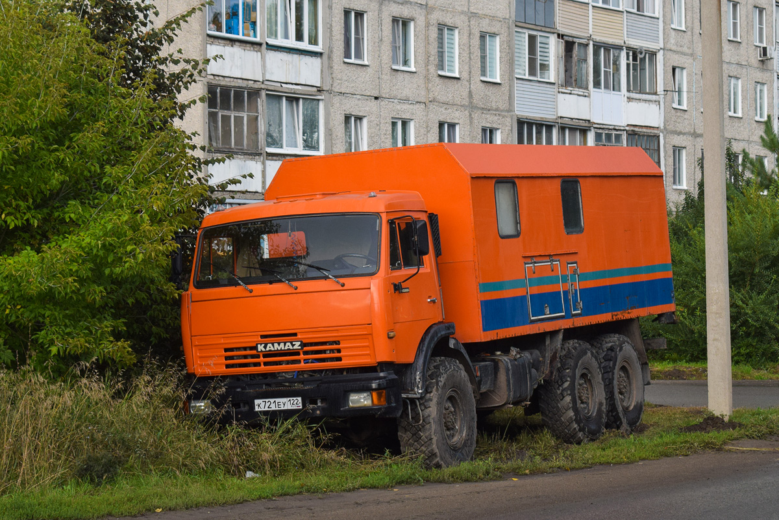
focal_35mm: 82
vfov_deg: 16.6
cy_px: 260
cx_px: 390
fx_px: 1785
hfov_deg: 24.6
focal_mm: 55
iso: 400
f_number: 6.3
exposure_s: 1/400
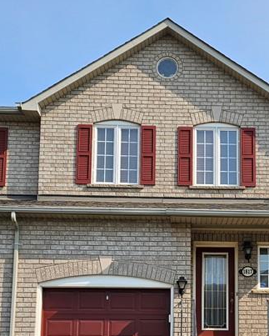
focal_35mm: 57
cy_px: 291
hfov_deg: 26.4
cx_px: 198
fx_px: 567
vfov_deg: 31.7
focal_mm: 5.4
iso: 25
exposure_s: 1/1465
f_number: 1.8
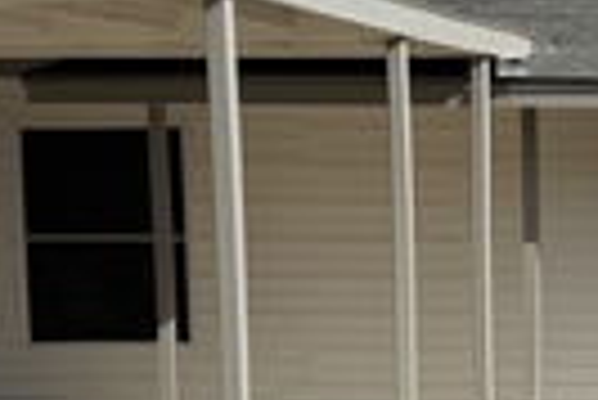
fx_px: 1995
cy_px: 422
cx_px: 751
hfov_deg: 16.2
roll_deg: +0.0
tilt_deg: -5.5
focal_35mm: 120
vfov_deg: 11.3
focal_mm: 6.76
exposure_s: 1/6173
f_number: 1.78
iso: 80
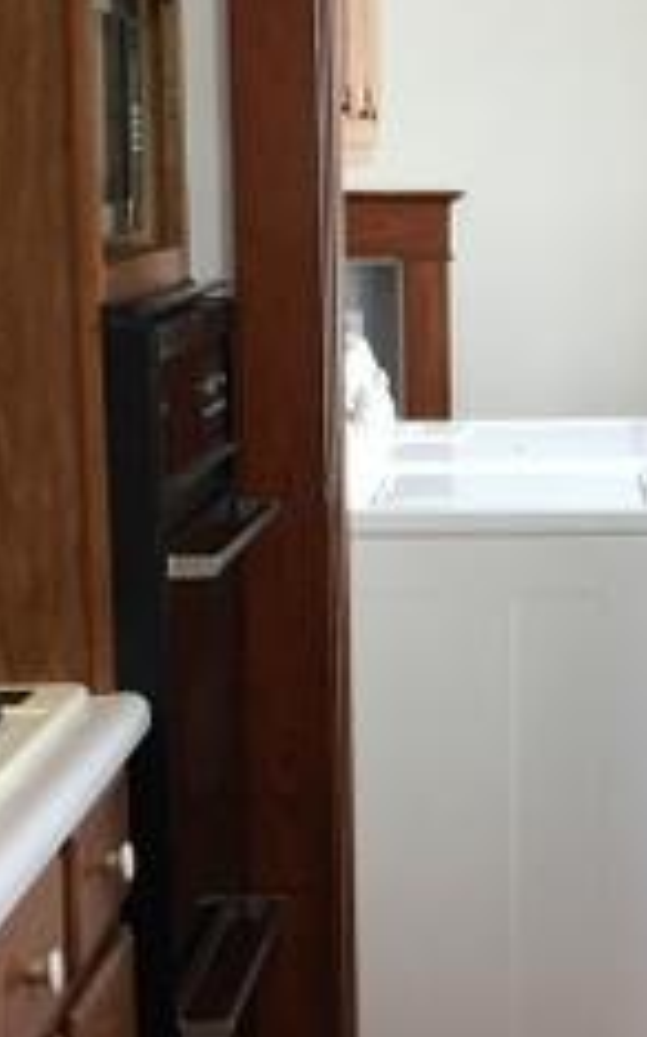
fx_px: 2966
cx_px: 829
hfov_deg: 12.1
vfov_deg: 19.8
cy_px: 456
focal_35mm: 105
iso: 64
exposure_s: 1/30
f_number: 2.2
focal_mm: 4.15
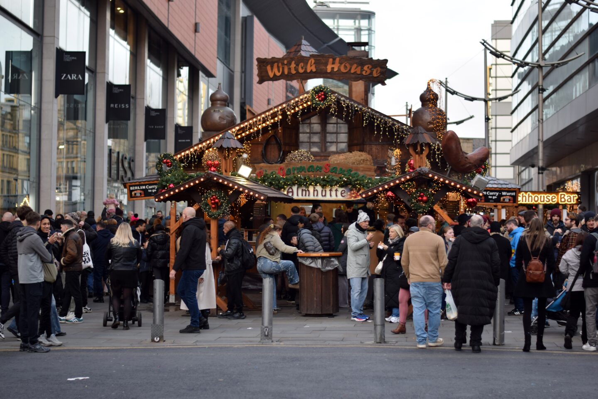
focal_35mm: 75
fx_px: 1246
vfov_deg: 18.2
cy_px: 200
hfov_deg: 27.0
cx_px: 299
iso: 100
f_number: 1.8
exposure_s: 1/320
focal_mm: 50
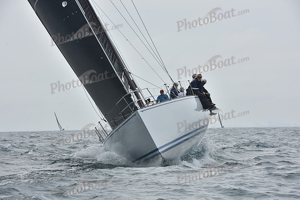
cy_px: 100
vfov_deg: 8.9
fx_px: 1292
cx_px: 150
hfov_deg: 13.2
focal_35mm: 155
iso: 250
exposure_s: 1/800
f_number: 11
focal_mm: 155
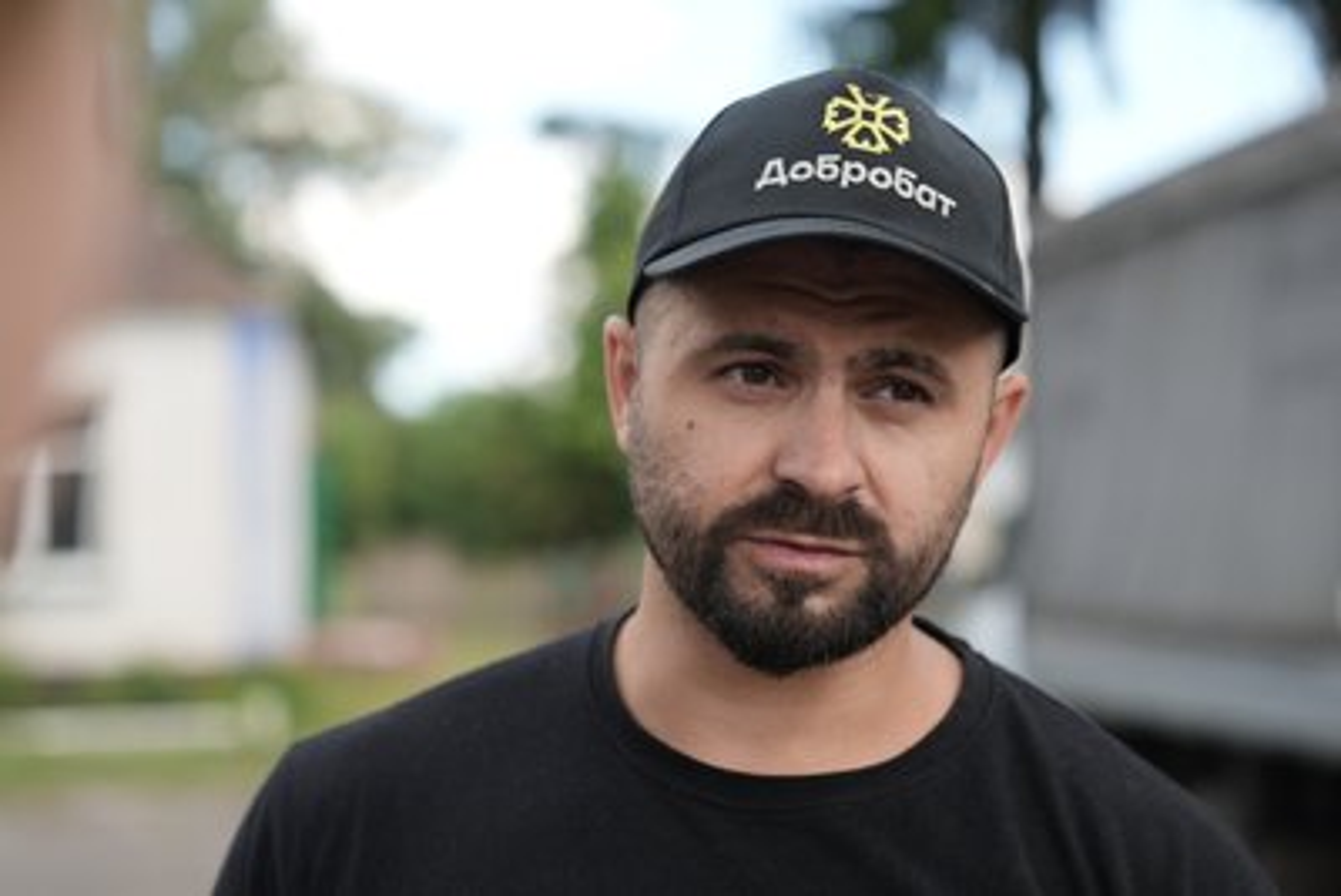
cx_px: 670
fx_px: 2608
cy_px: 448
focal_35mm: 70
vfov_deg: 19.5
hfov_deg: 28.8
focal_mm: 70
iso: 500
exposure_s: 1/200
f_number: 2.8
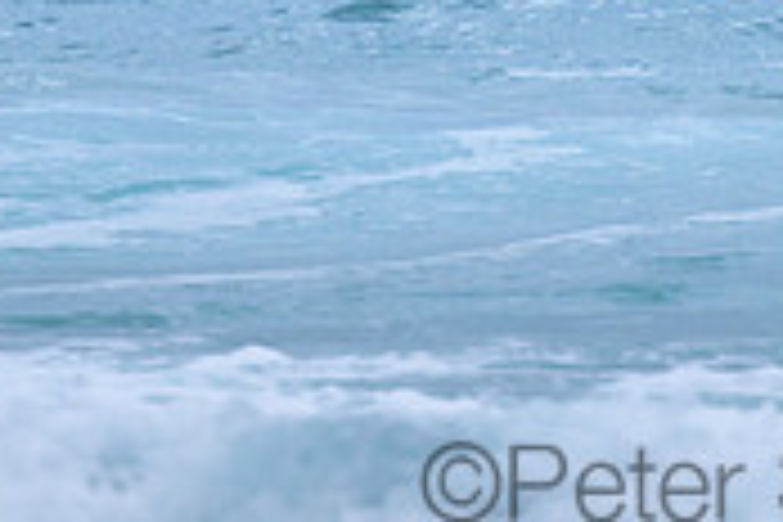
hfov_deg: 1.1
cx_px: 772
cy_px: -383
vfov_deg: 0.7
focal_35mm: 1836
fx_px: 39930
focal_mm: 400
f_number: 5.6
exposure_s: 1/2000
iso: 500
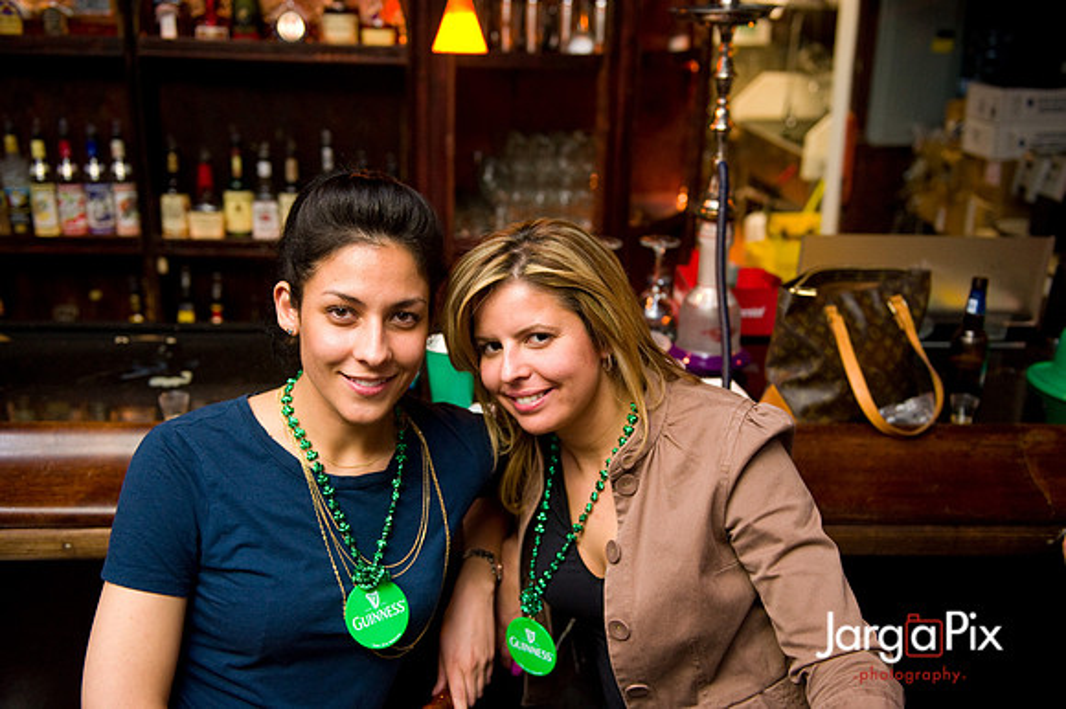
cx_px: 533
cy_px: 354
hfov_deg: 53.2
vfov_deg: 36.8
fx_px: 1065
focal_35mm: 36
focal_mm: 36
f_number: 3.2
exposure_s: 1/125
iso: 1600
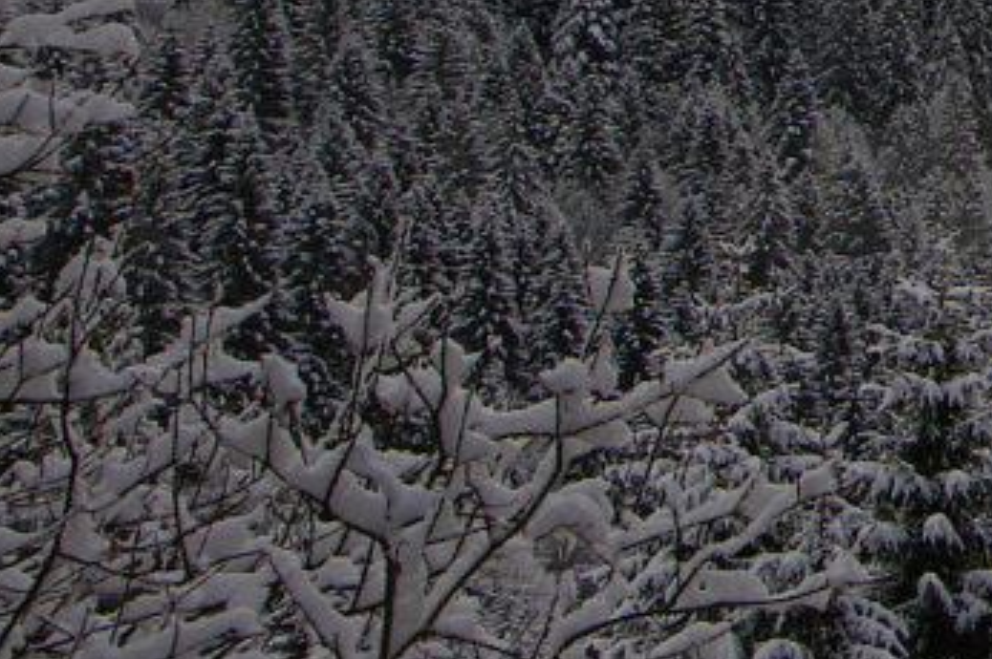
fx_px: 4405
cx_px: 2136
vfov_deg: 8.3
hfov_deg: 11.3
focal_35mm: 160
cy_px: -398
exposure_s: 1/200
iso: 100
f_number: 8
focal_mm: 18
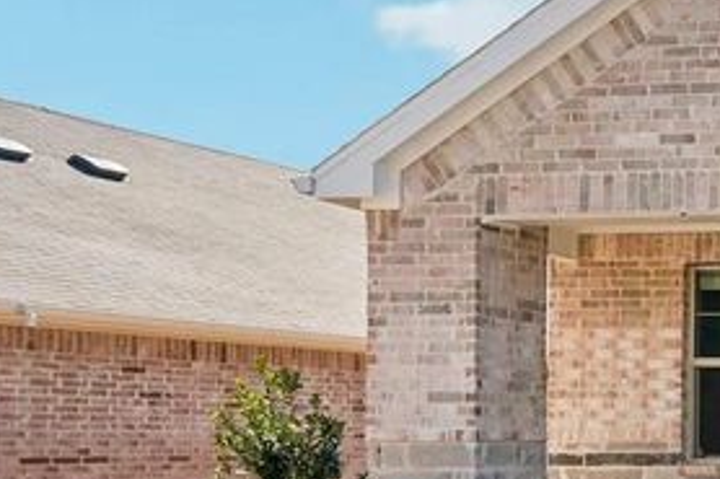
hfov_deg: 22.1
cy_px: 408
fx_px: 1179
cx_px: 1272
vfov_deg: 22.5
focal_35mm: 59
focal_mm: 16
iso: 100
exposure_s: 1/200
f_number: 8
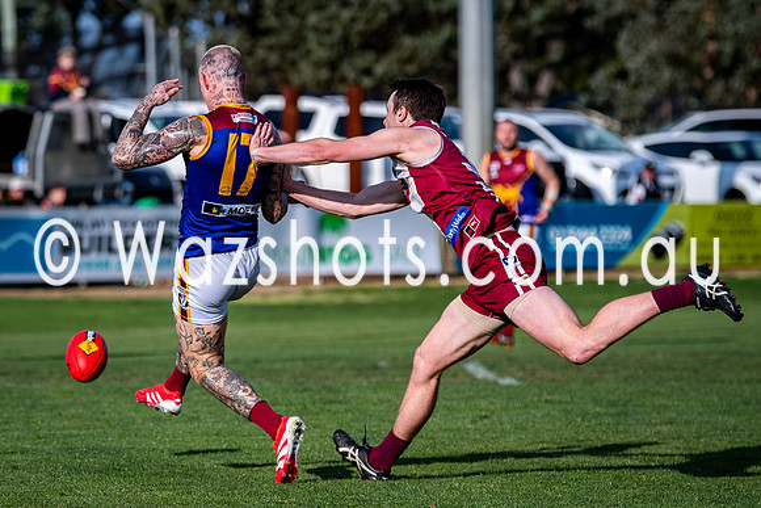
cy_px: 249
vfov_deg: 4.5
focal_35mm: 304
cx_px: 190
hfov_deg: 6.8
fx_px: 6430
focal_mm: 135
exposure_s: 1/2500
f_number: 2.8
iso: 125
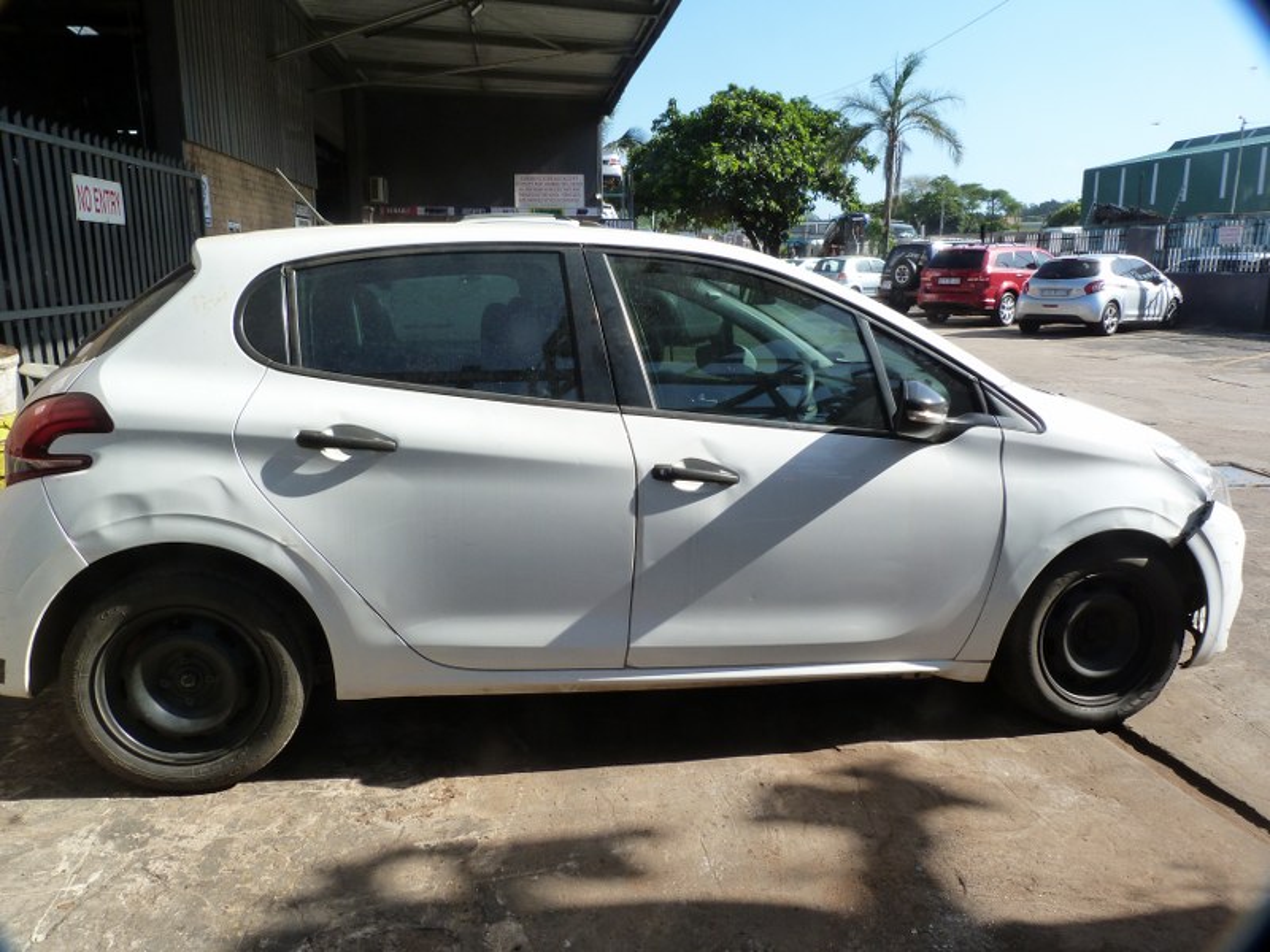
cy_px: 476
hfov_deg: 69.4
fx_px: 917
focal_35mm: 25
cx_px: 635
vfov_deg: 54.9
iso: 125
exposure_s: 1/200
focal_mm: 4.5
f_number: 5
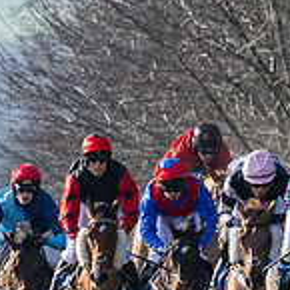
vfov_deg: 0.8
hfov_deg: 0.8
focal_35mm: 2100
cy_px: 423
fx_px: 19904
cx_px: 484
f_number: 5
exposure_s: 1/1600
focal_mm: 200
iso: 400
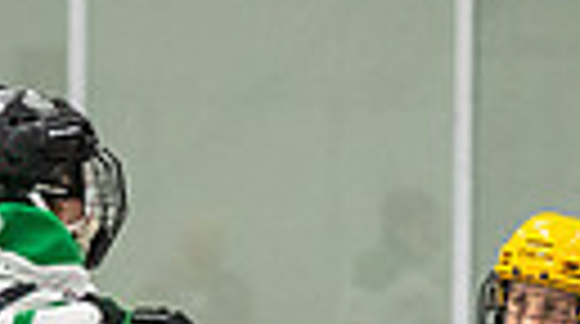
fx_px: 8335
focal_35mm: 543
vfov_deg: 2.2
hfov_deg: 4.0
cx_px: 449
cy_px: 600
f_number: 2.8
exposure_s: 1/800
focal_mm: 100
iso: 4000
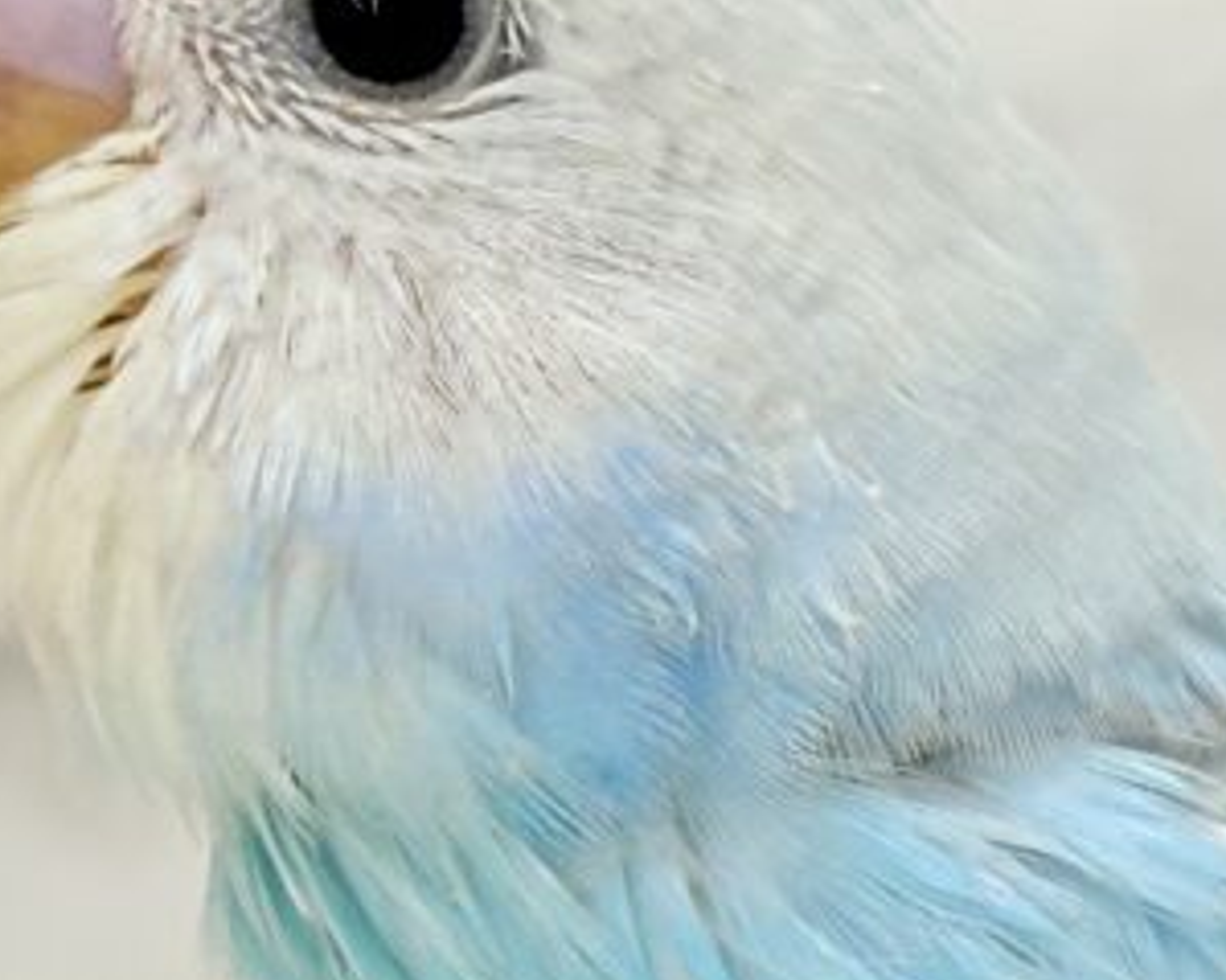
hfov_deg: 9.5
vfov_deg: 7.6
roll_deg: -0.2
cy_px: 652
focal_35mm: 204
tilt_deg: -9.4
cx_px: 722
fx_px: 7400
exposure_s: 1/100
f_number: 1.6
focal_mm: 5.96
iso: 64
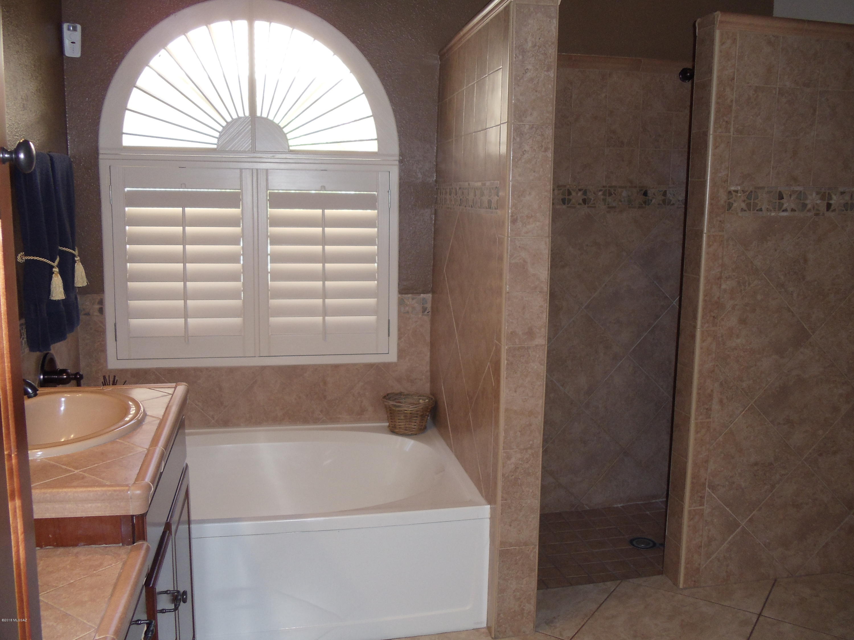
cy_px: 320
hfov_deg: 42.9
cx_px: 427
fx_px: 1086
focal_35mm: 44
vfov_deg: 32.9
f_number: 3.5
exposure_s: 1/30
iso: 200
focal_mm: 6
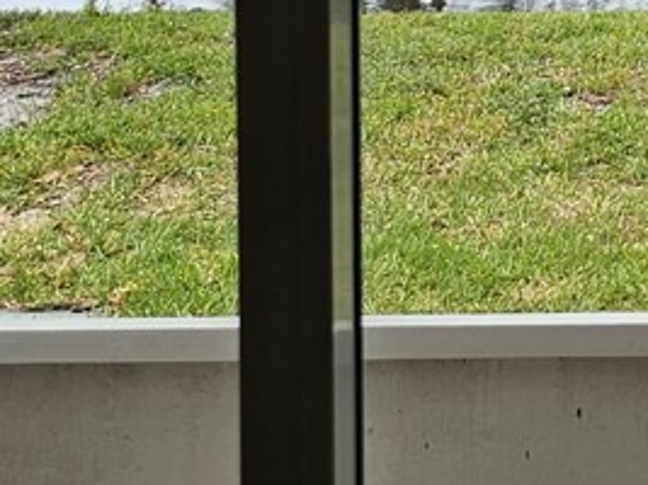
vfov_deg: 10.0
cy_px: -461
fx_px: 2582
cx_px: 1078
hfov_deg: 13.2
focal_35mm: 138
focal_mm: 6.3
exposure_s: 1/145
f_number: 1.7
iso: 10
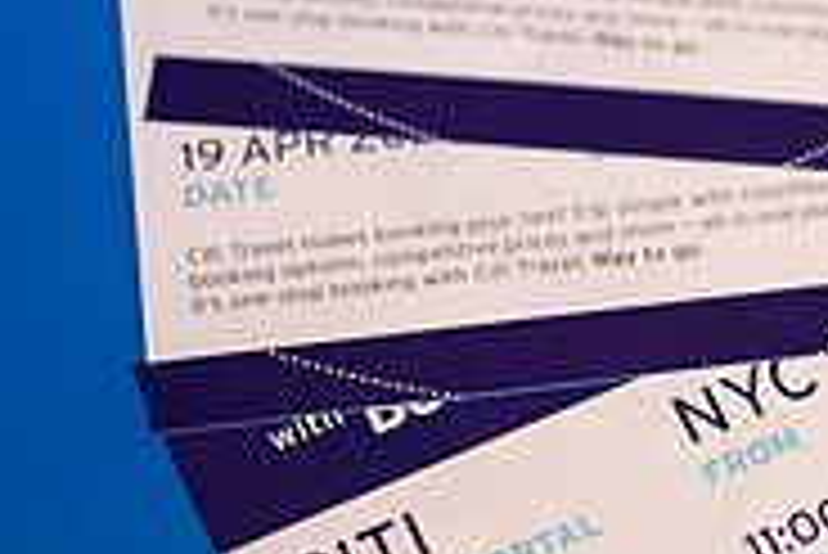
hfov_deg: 13.4
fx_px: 3476
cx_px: 864
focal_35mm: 151
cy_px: 324
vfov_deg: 9.1
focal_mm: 48
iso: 1000
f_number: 3.2
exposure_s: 1/200
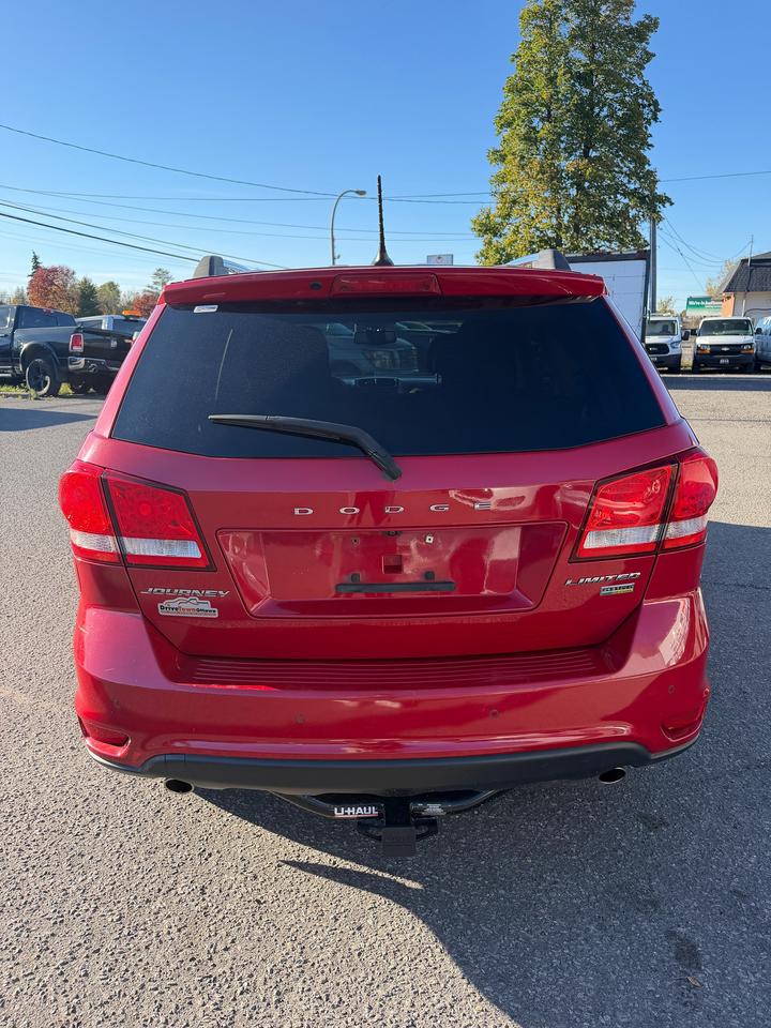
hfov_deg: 56.8
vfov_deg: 71.6
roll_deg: -0.2
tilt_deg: -15.7
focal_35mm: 24
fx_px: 713
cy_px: 514
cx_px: 386
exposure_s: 1/1770
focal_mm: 6.76
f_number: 1.78
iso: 100
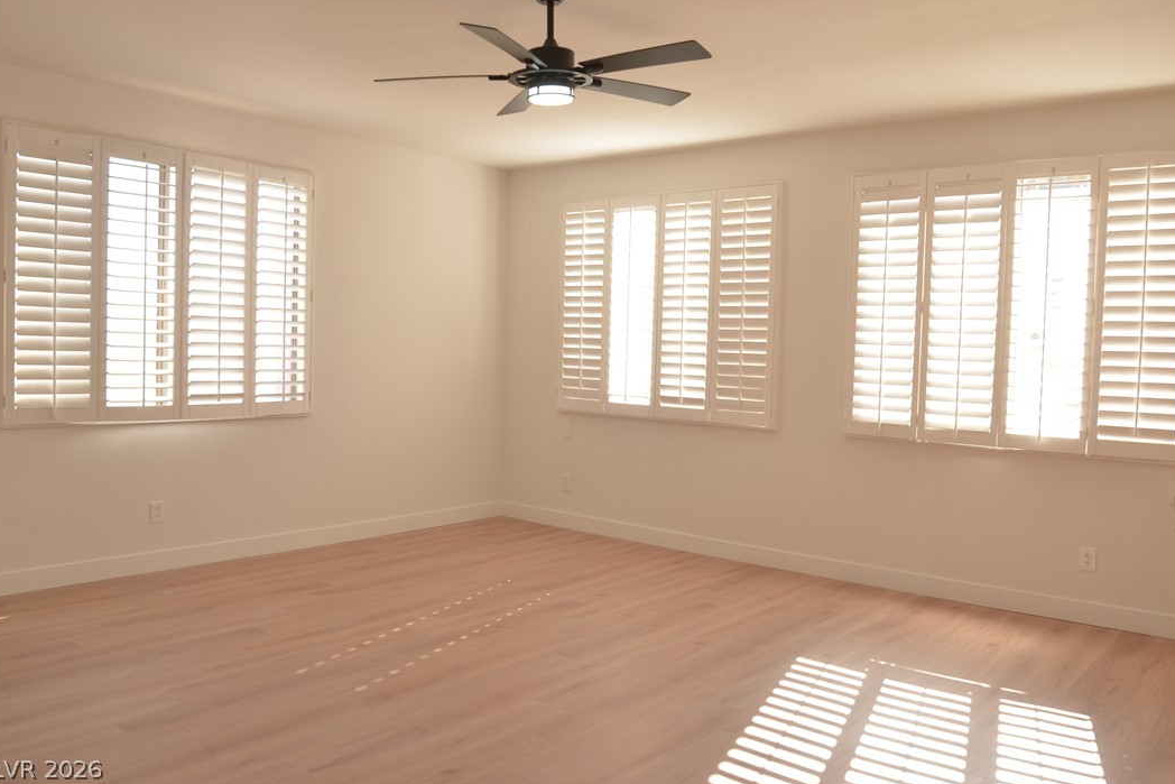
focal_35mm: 28
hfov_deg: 65.5
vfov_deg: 46.4
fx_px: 914
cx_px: 595
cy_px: 383
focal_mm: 18
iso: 200
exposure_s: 1/100
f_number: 5
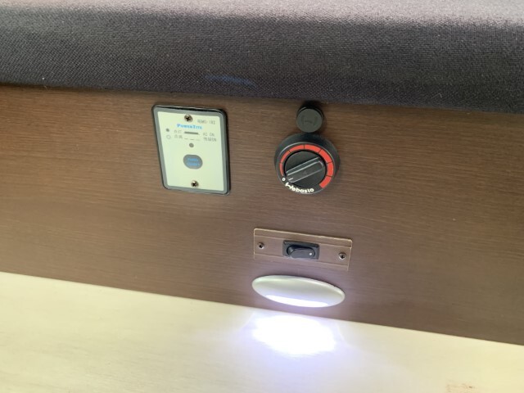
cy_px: 196
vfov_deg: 53.1
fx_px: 394
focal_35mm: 26
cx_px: 262
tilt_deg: -31.8
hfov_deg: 67.3
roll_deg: -2.0
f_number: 1.8
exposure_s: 1/45
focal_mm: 4.25
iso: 400
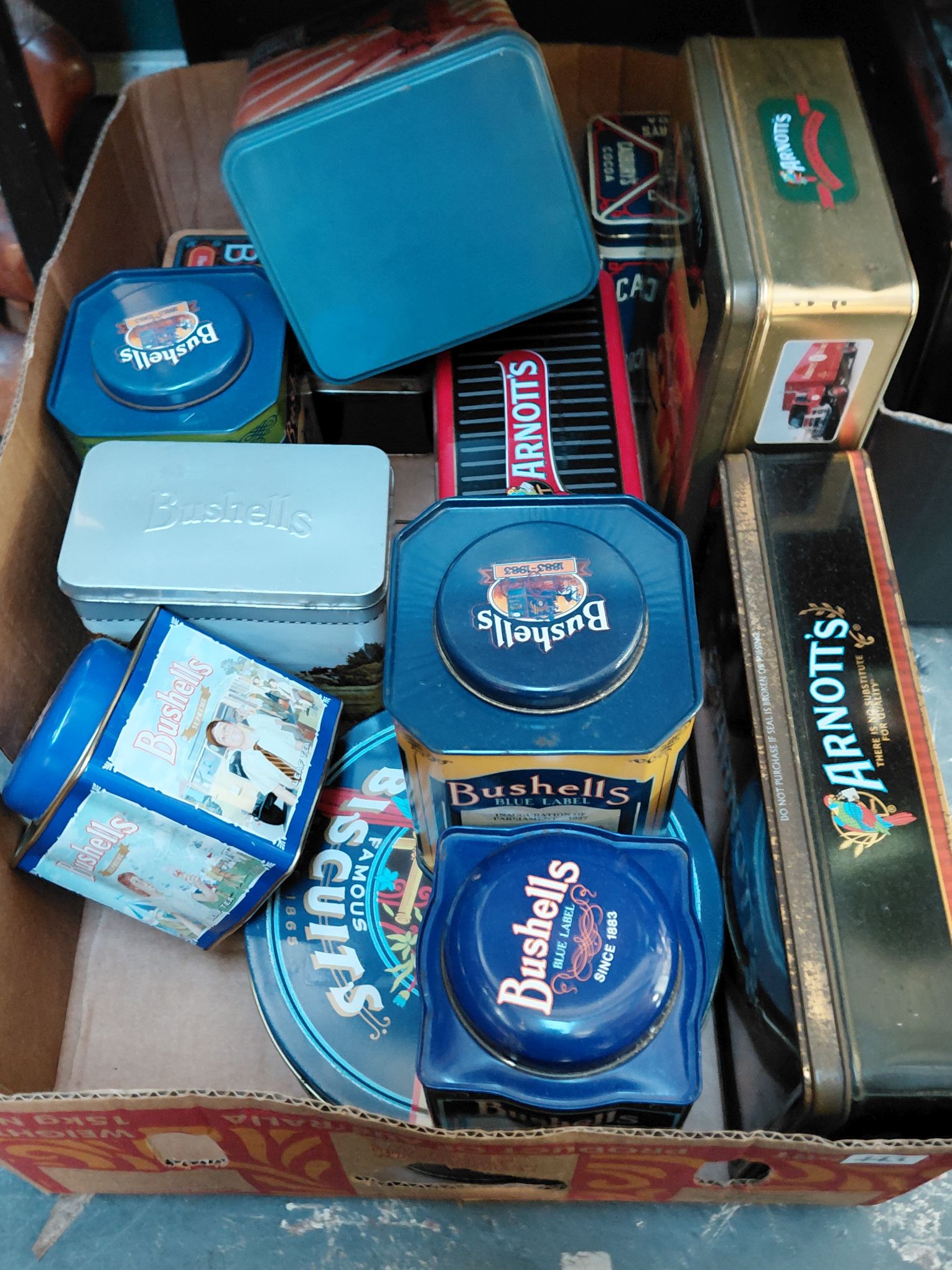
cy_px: 635
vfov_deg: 69.4
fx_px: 917
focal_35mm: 25
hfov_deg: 54.9
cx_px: 476
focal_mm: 4.69
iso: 640
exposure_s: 1/8.57
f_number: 1.8
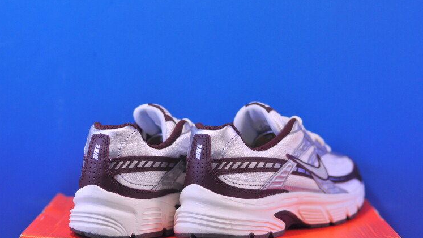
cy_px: 117
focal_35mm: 84
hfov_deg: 25.3
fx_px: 942
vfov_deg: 14.4
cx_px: 210
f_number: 2.5
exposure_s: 1/320
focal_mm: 50
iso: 250
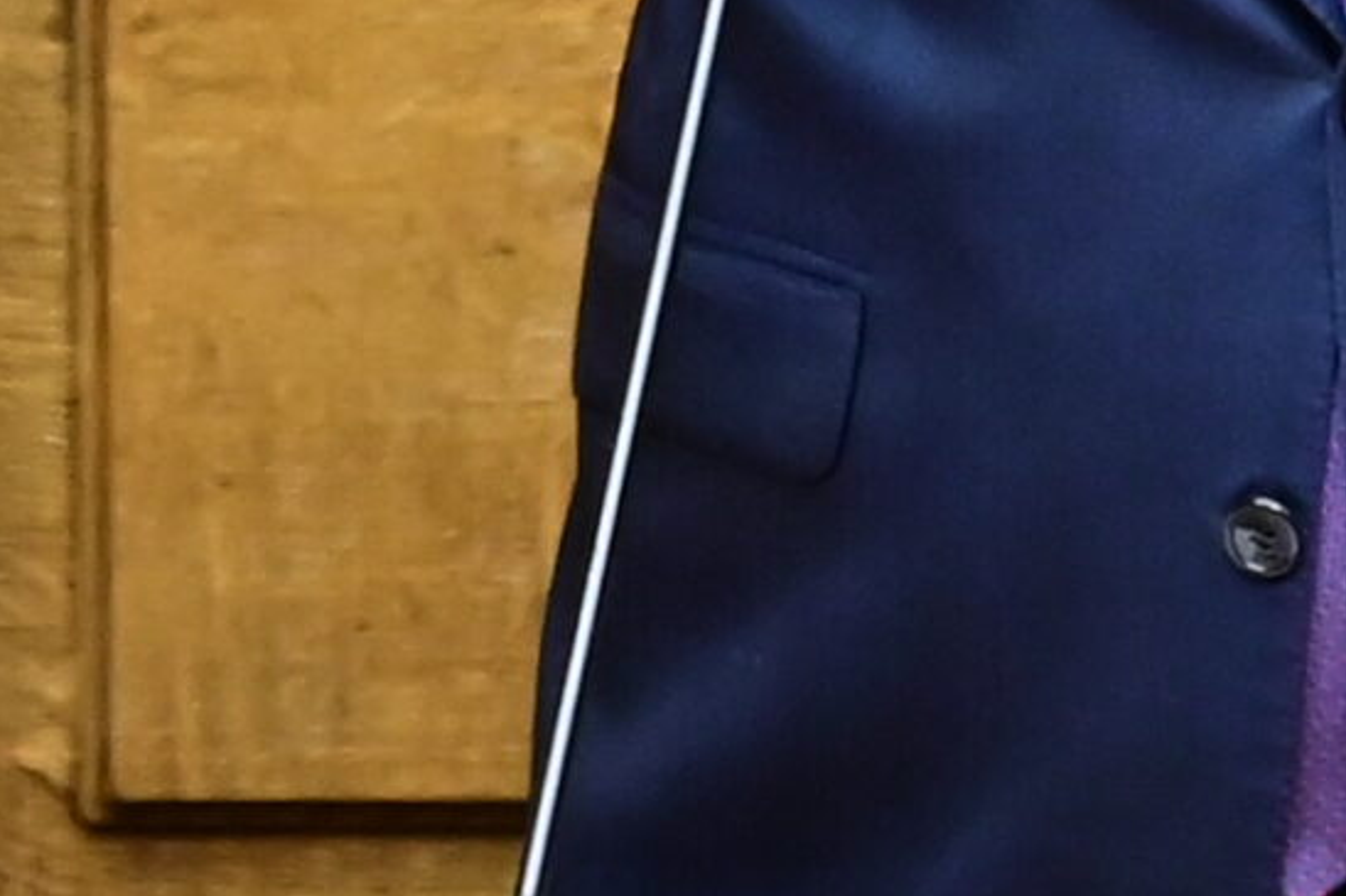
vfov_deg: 1.1
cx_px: 1444
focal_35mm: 1224
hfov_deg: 1.7
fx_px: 45748
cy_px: -659
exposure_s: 1/400
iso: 1250
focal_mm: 175
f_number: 3.2
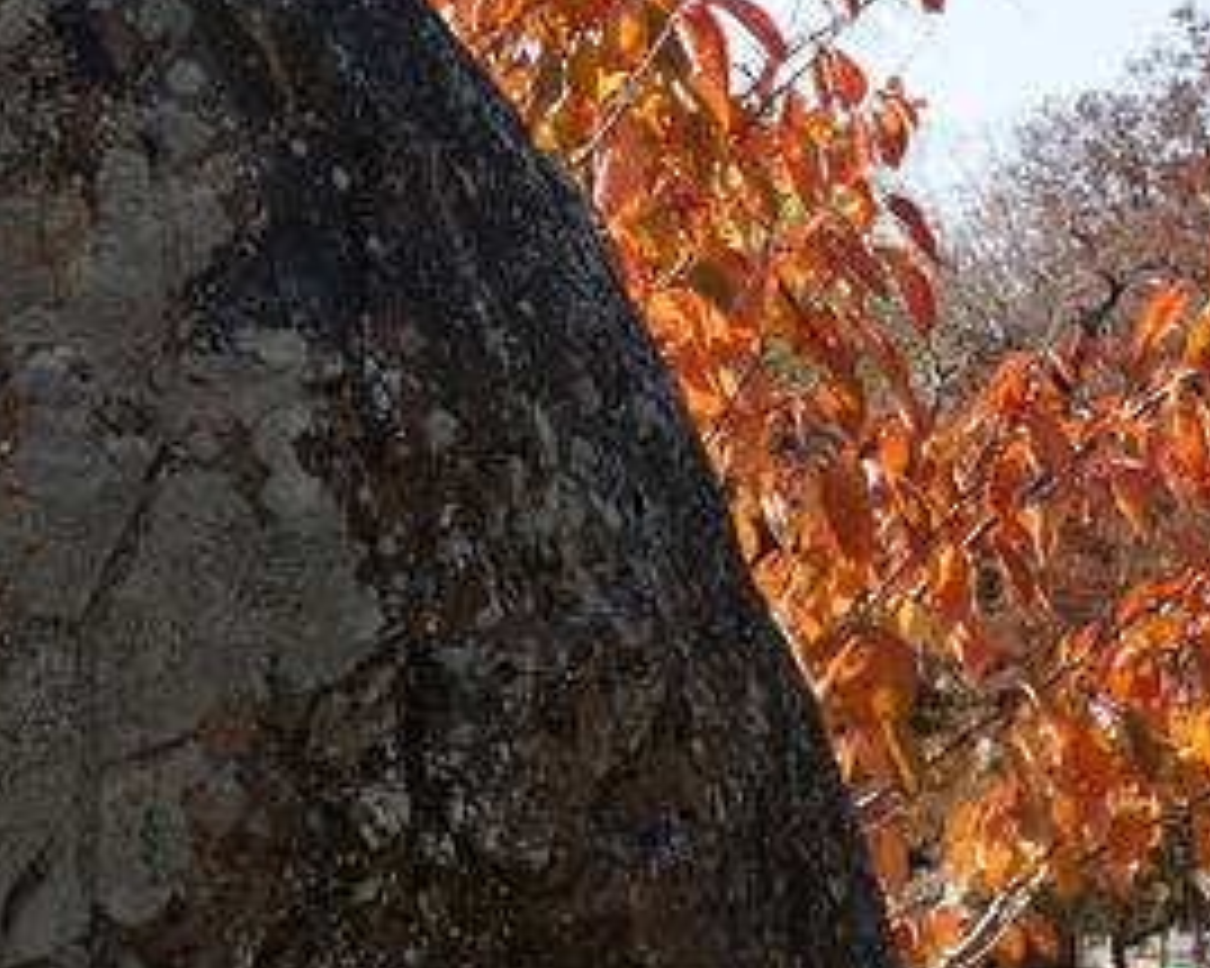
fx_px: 3365
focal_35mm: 94
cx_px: 319
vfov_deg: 16.3
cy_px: 259
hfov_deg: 20.2
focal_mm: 30
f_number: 9
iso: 100
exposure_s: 1/80
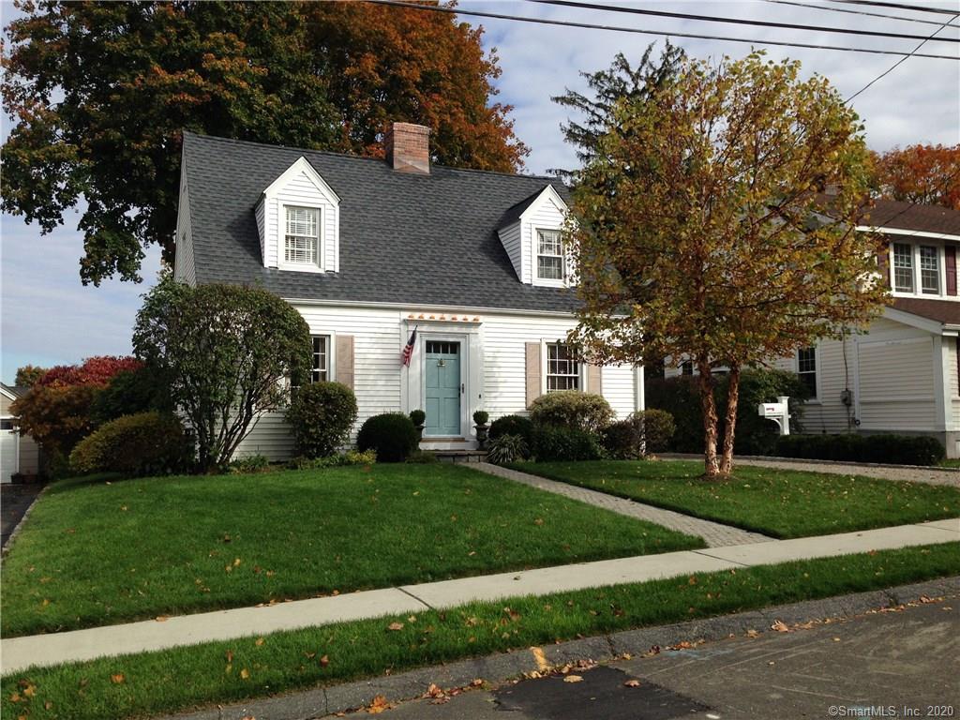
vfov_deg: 42.9
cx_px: 480
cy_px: 360
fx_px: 915
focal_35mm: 33
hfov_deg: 55.4
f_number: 2.4
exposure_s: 1/1550
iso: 50
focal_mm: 4.12
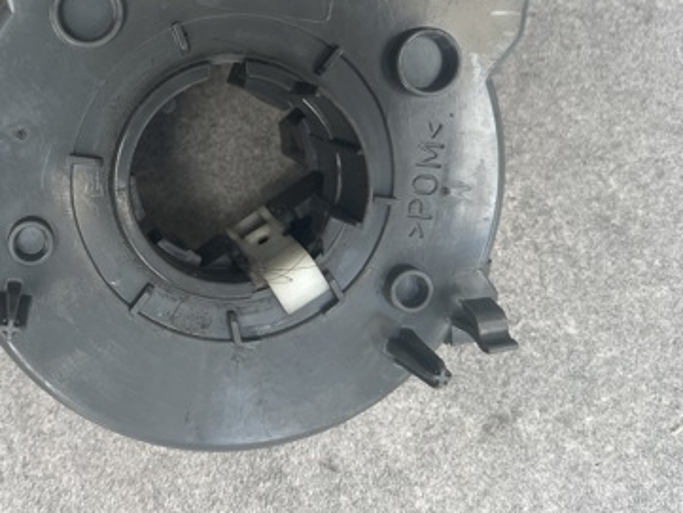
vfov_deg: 31.0
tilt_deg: -74.2
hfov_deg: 39.4
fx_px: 908
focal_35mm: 46
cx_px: 121
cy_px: 126
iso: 40
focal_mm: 5.1
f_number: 1.6
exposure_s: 1/211
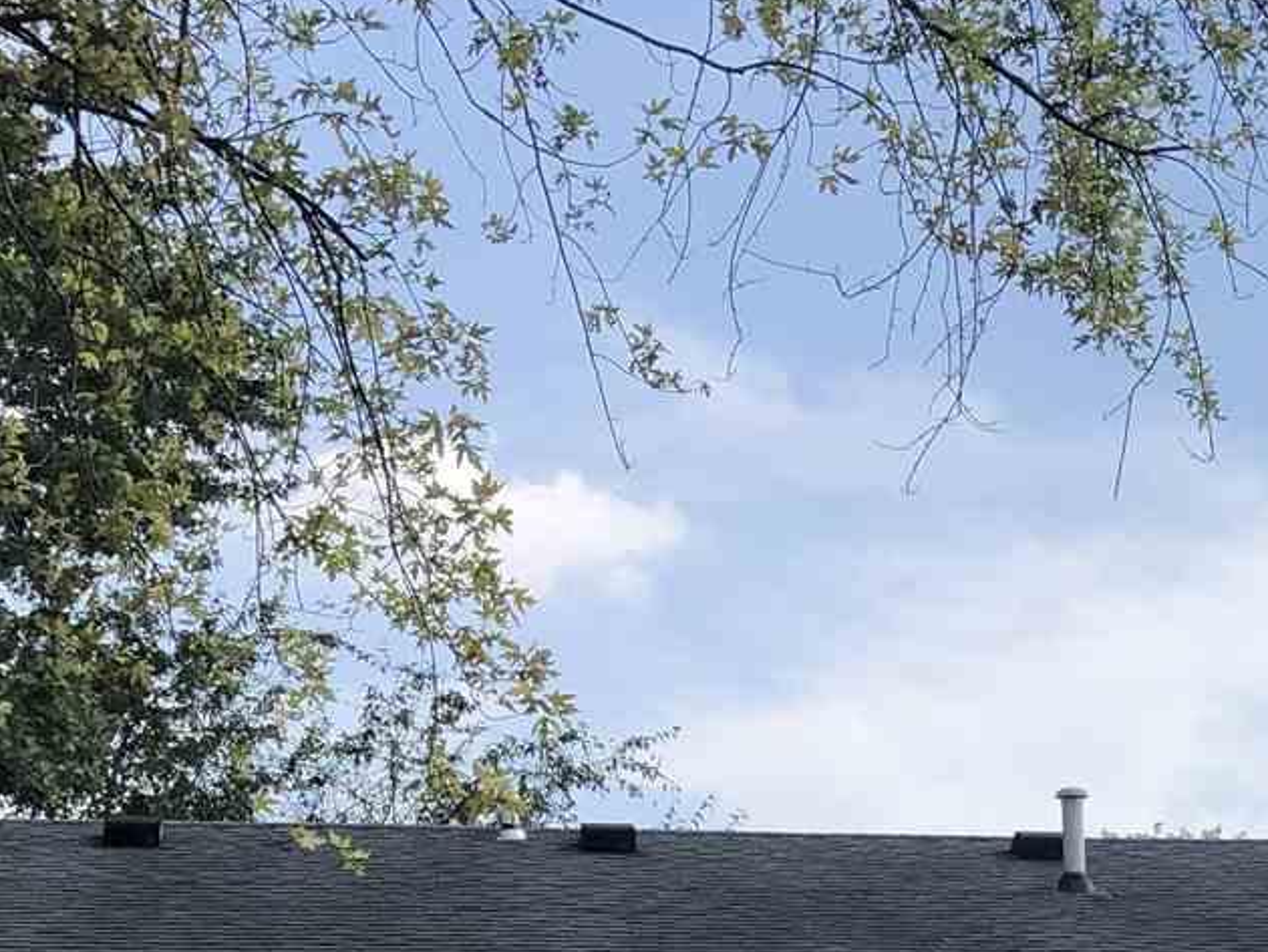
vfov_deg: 15.4
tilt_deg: -0.2
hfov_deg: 20.8
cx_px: 1254
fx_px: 3335
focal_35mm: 91
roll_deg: +1.2
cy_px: 1274
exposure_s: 1/2433
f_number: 1.8
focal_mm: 3.99
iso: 20
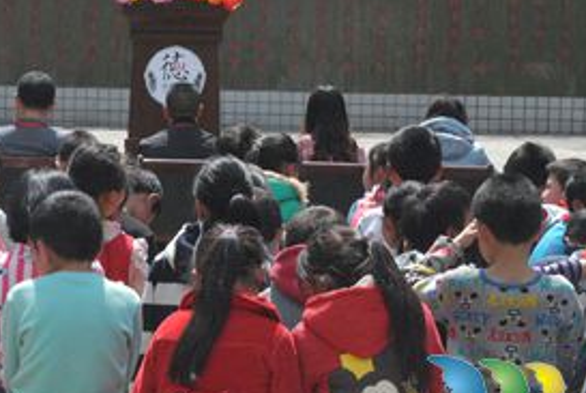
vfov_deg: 9.1
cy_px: 147
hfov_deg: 13.6
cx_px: 285
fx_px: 2461
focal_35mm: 151
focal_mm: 55
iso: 1600
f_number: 14
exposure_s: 1/640
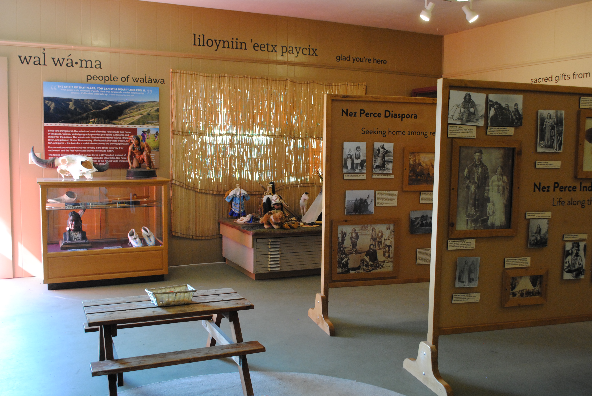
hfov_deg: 53.1
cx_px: 296
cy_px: 198
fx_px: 593
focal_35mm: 36
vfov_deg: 37.0
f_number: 5
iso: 800
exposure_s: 1/50
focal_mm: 24
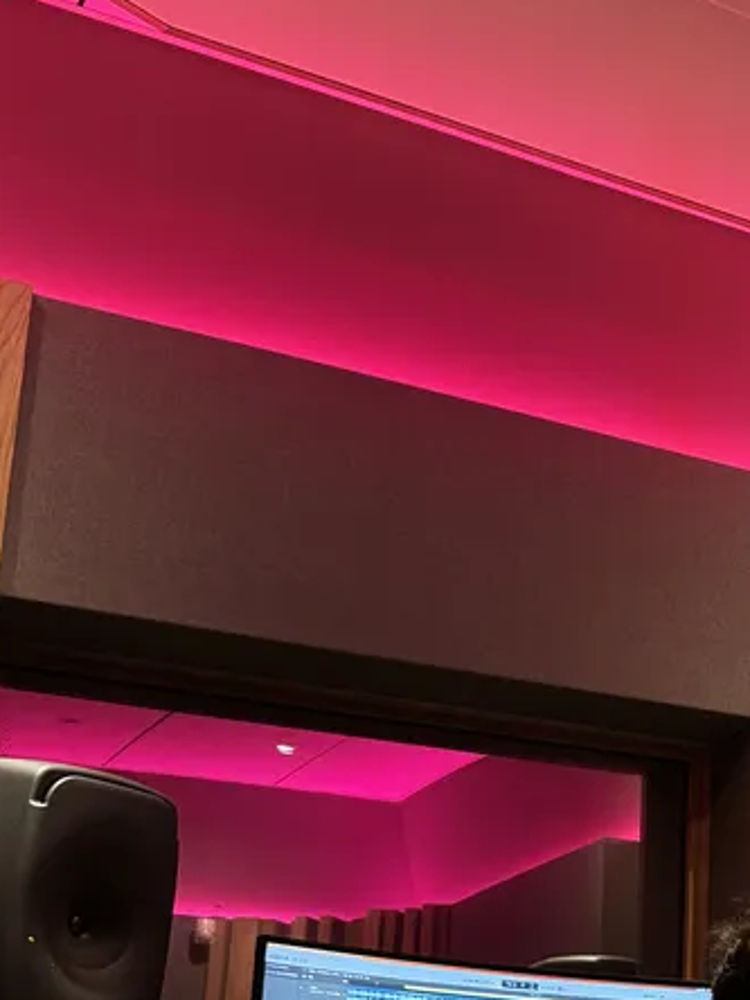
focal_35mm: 72
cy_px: 715
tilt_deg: +17.1
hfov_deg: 18.4
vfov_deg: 26.8
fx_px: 2080
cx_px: 1083
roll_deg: +0.9
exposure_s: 1/50
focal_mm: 6.86
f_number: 1.78
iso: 400
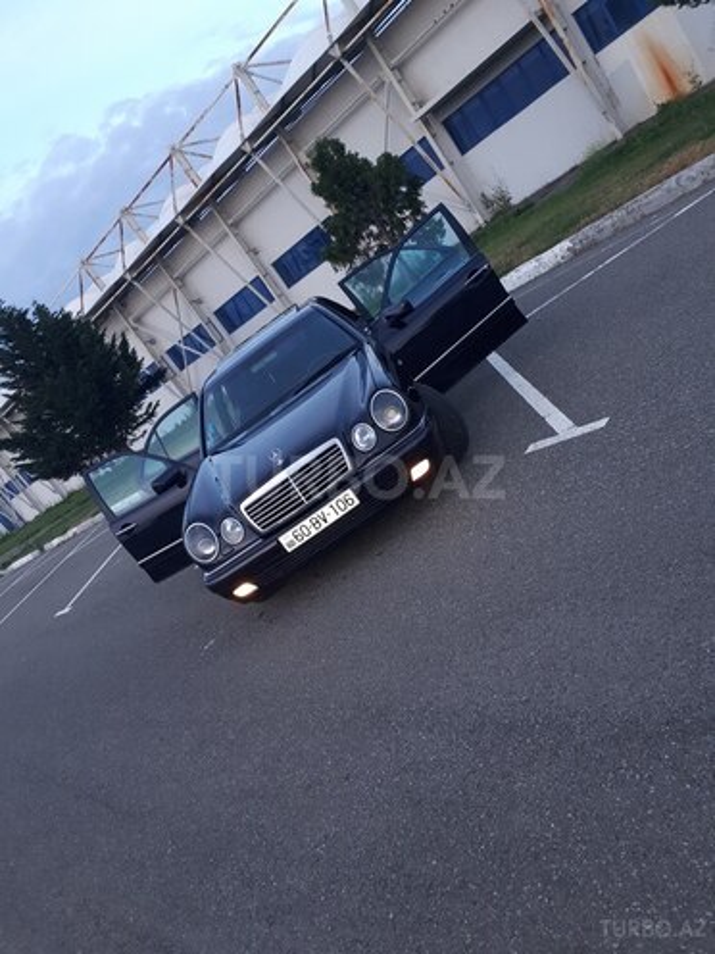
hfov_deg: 51.4
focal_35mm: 27
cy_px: 477
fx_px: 744
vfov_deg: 65.3
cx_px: 358
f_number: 1.9
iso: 64
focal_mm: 3.6
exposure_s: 1/50
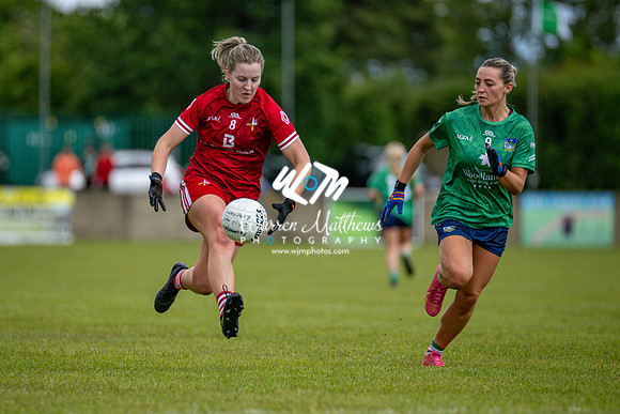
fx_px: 6651
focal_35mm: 386
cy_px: 207
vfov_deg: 3.6
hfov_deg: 5.3
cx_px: 241
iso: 450
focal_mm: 300
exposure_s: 1/6400
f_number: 2.8
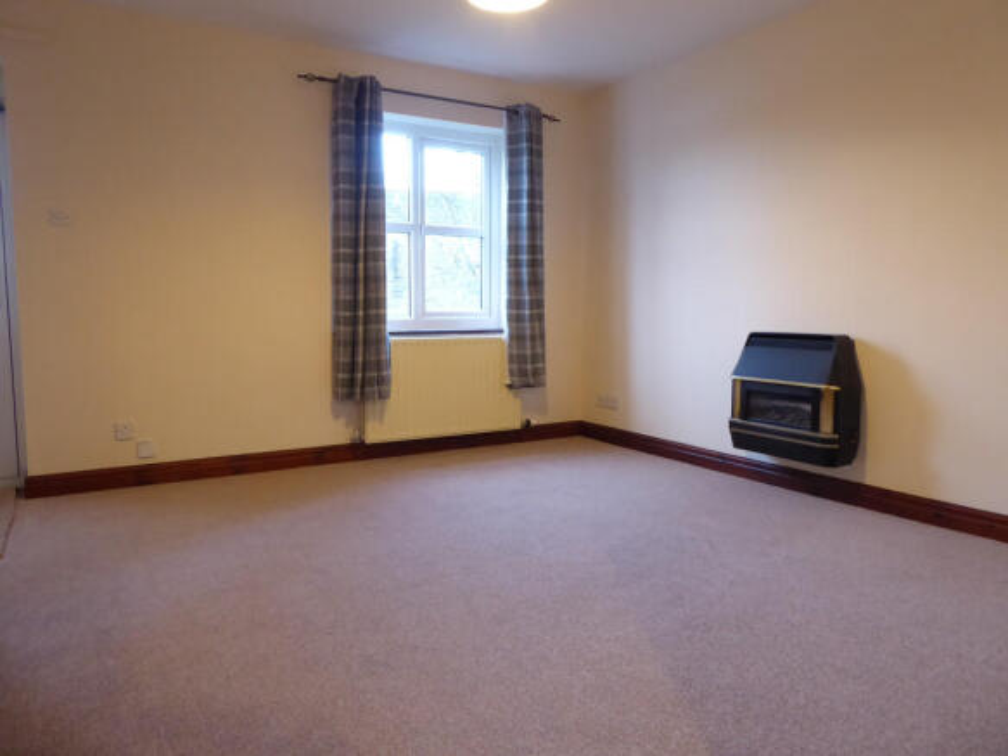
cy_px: 378
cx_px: 504
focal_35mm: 24
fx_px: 699
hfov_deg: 71.6
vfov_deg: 56.8
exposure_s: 1/13
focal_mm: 4.3
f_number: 3.3
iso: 400
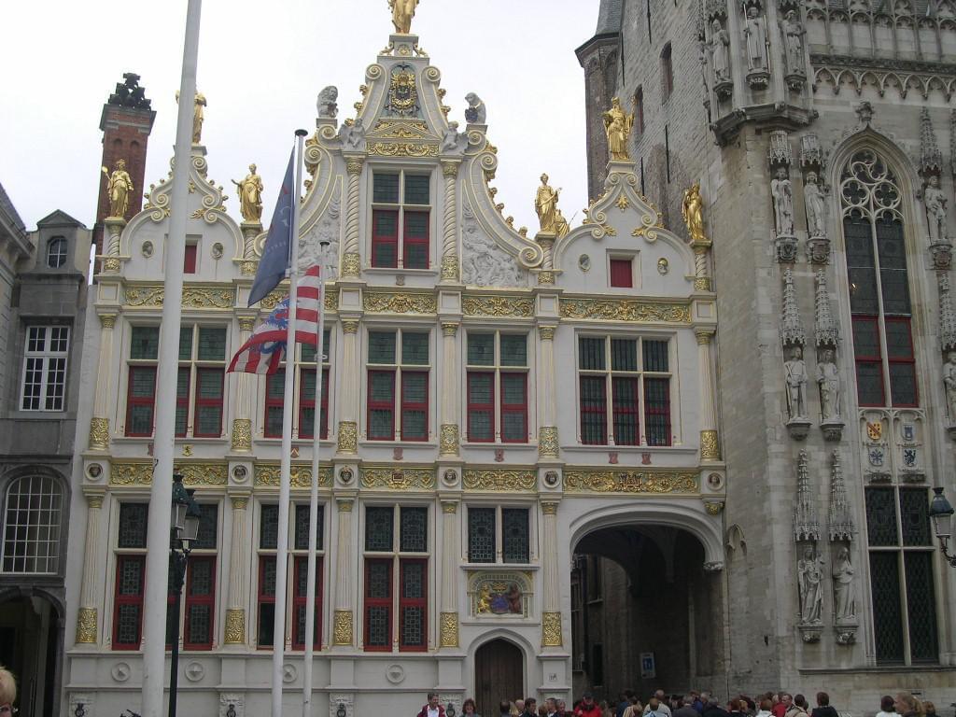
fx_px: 1160
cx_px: 478
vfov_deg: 34.3
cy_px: 358
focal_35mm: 42
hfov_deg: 44.8
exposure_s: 1/137
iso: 100
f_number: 8
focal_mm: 9
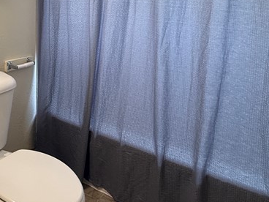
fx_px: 303
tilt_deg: -4.5
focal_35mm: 39
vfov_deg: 33.8
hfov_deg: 45.0
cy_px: 2
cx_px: 47
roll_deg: -0.2
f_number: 2.2
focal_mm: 2.22
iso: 250
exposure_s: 1/120
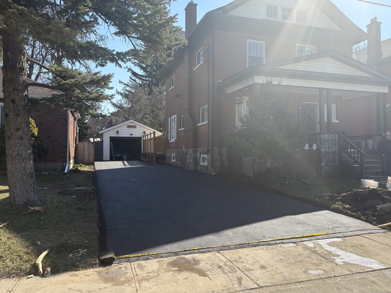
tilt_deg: +1.7
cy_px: 141
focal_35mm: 27
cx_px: 196
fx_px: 305
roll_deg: -0.1
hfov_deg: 65.3
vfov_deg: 51.3
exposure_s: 1/2364
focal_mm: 5.96
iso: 50
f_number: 1.6
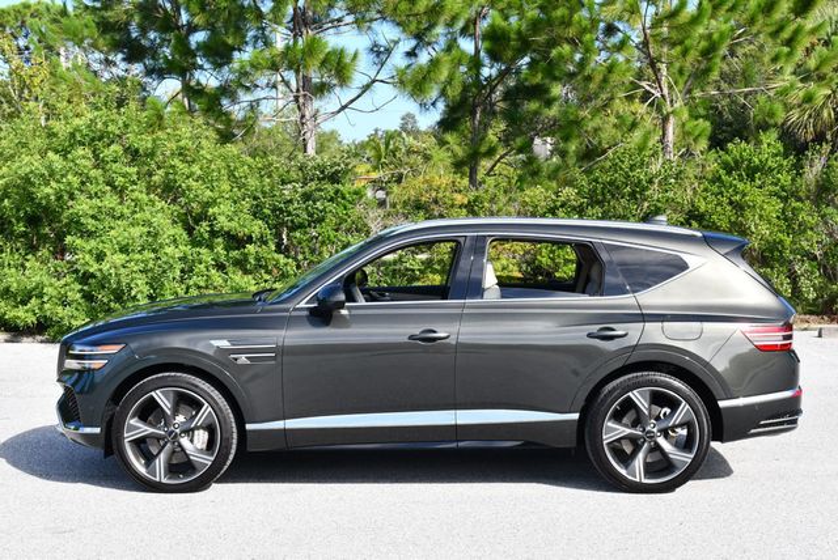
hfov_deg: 34.5
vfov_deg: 23.4
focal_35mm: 58
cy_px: 280
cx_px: 419
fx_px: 1351
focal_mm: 29
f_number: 7.1
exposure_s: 1/250
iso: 200
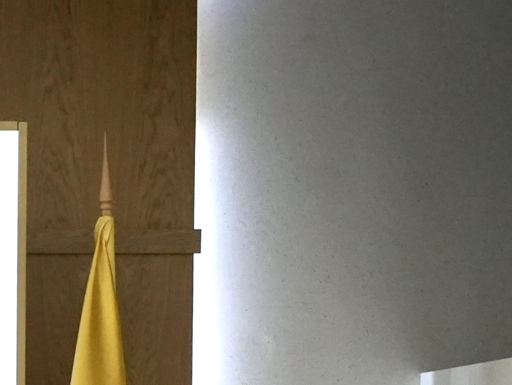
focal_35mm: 296
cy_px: 719
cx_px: -593
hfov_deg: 6.4
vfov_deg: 4.9
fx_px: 4385
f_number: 6.3
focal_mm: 61.5
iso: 4000
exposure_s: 1/160
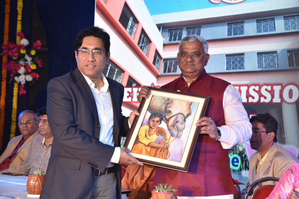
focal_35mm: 62
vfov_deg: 21.9
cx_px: 150
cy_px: 100
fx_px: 515
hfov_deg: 32.4
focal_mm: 62
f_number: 5.6
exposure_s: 1/125
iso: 800
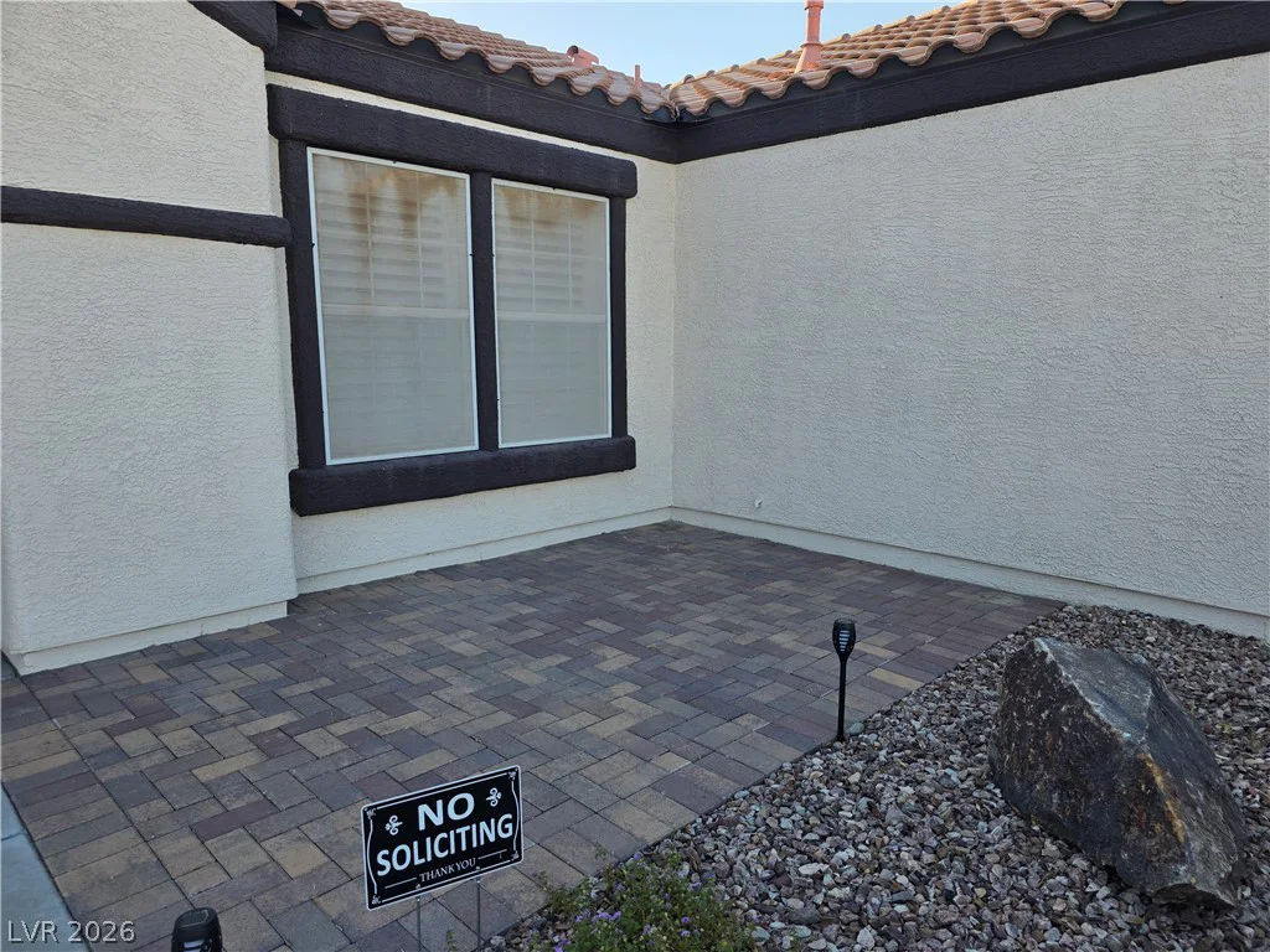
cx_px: 635
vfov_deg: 58.9
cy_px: 476
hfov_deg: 73.9
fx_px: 844
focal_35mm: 23
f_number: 1.7
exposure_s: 1/1770
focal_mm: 6.3
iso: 80
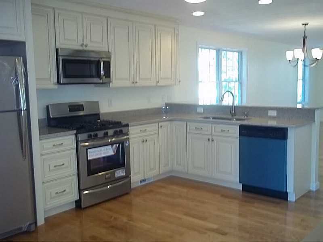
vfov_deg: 39.7
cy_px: 121
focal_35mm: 36
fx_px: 336
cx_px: 162
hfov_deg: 51.4
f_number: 3.1
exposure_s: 1/30
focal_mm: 6.5
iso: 160
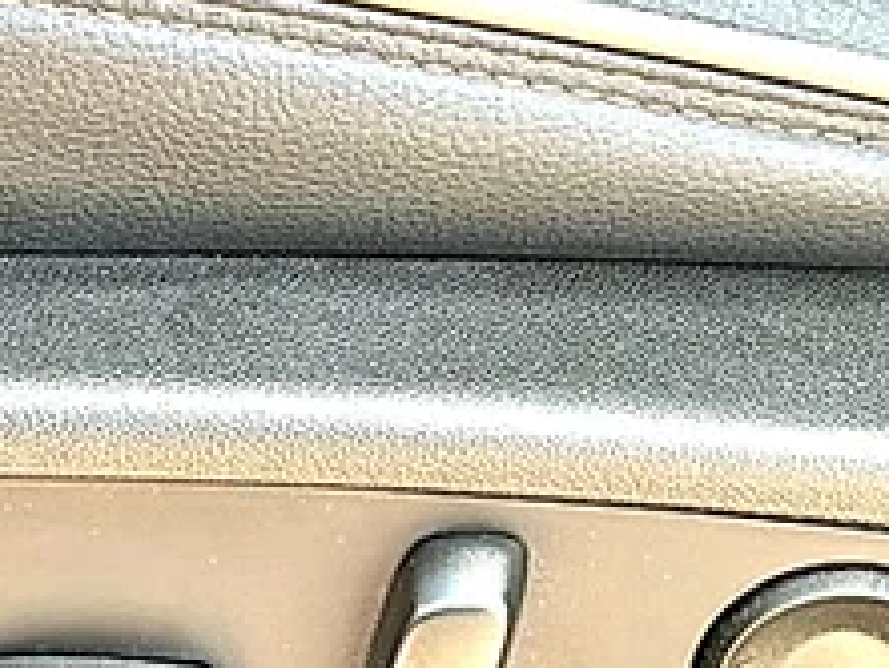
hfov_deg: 19.9
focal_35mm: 98
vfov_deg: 15.1
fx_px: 2518
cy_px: 392
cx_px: 644
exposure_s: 1/137
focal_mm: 6.86
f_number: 1.78
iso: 64
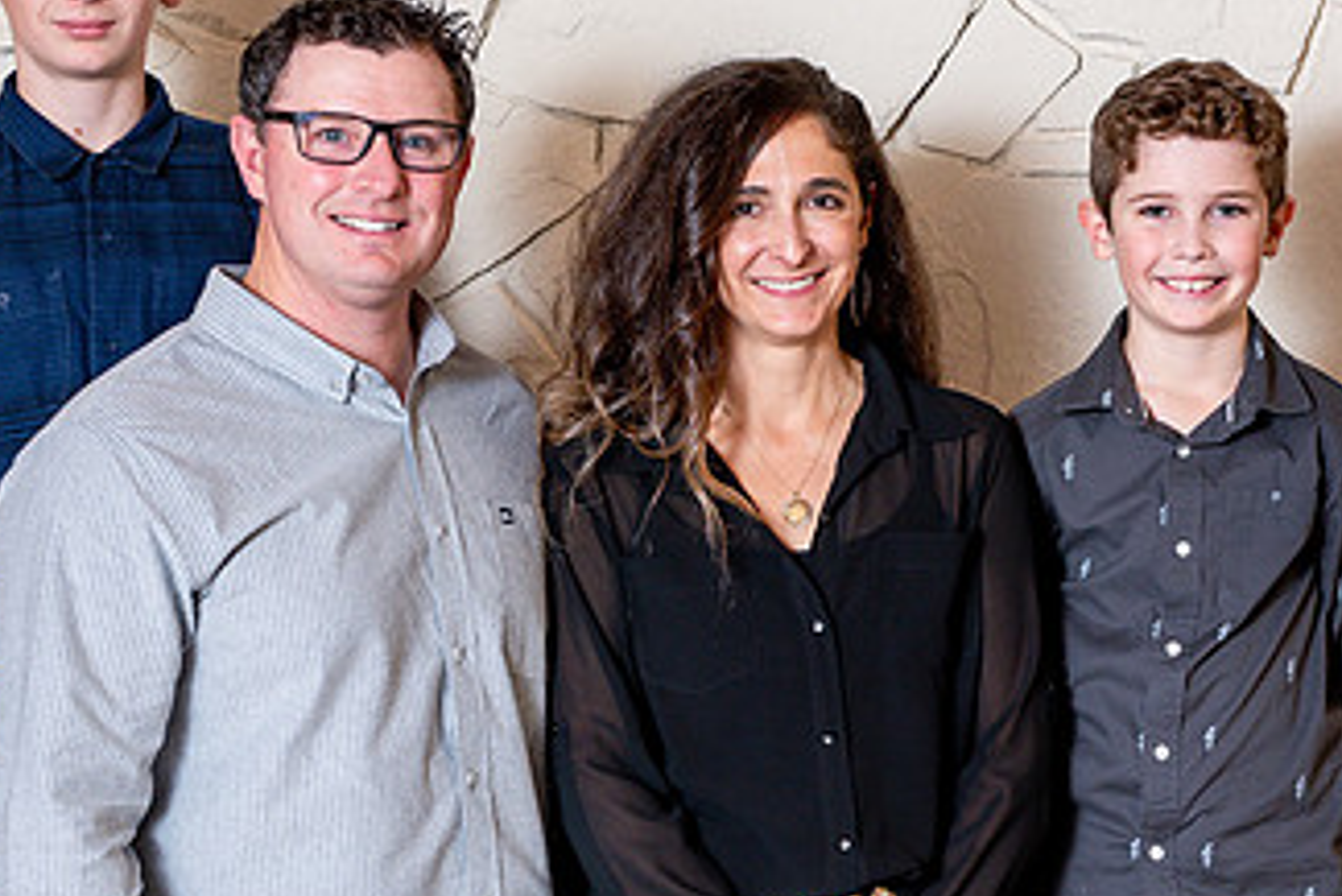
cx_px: 706
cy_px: 431
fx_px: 3729
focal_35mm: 100
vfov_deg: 13.7
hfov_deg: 20.4
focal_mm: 56
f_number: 5
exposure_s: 1/200
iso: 500
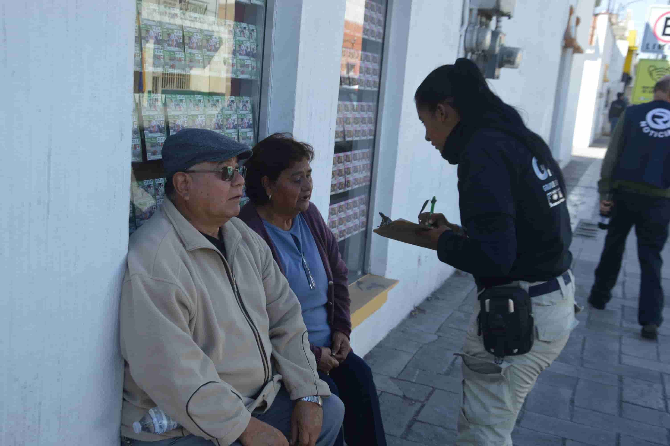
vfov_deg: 31.8
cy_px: 223
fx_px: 781
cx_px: 335
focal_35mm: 42
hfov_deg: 46.4
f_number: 6.3
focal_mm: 28
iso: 100
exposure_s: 1/160
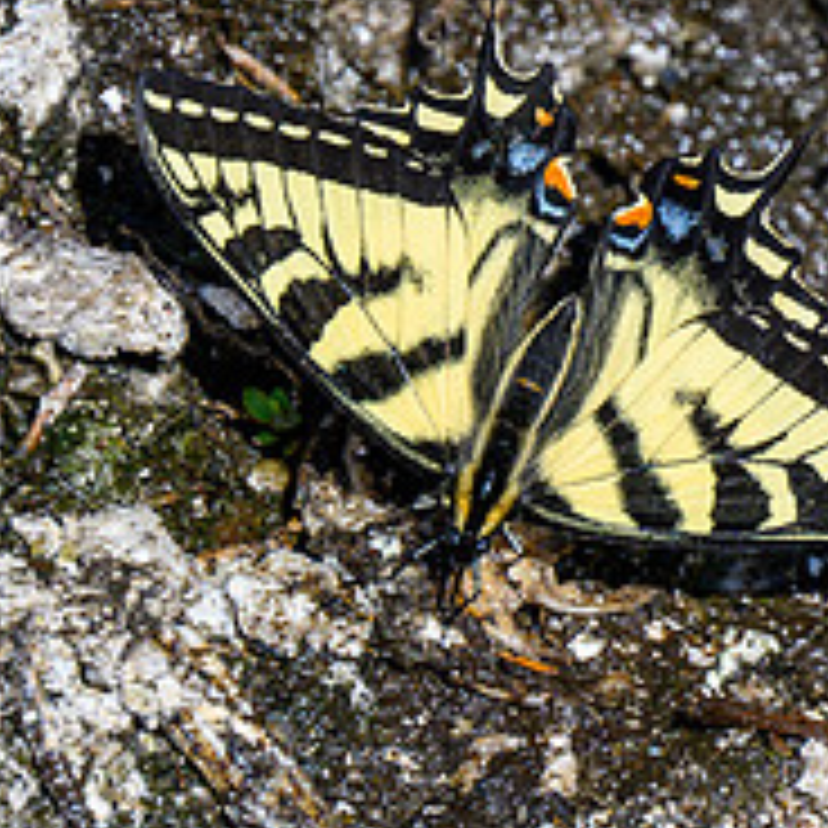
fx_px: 18970
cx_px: 940
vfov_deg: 2.5
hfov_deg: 2.5
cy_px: 258
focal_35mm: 701
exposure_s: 1/400
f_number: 6.3
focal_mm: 200
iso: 220
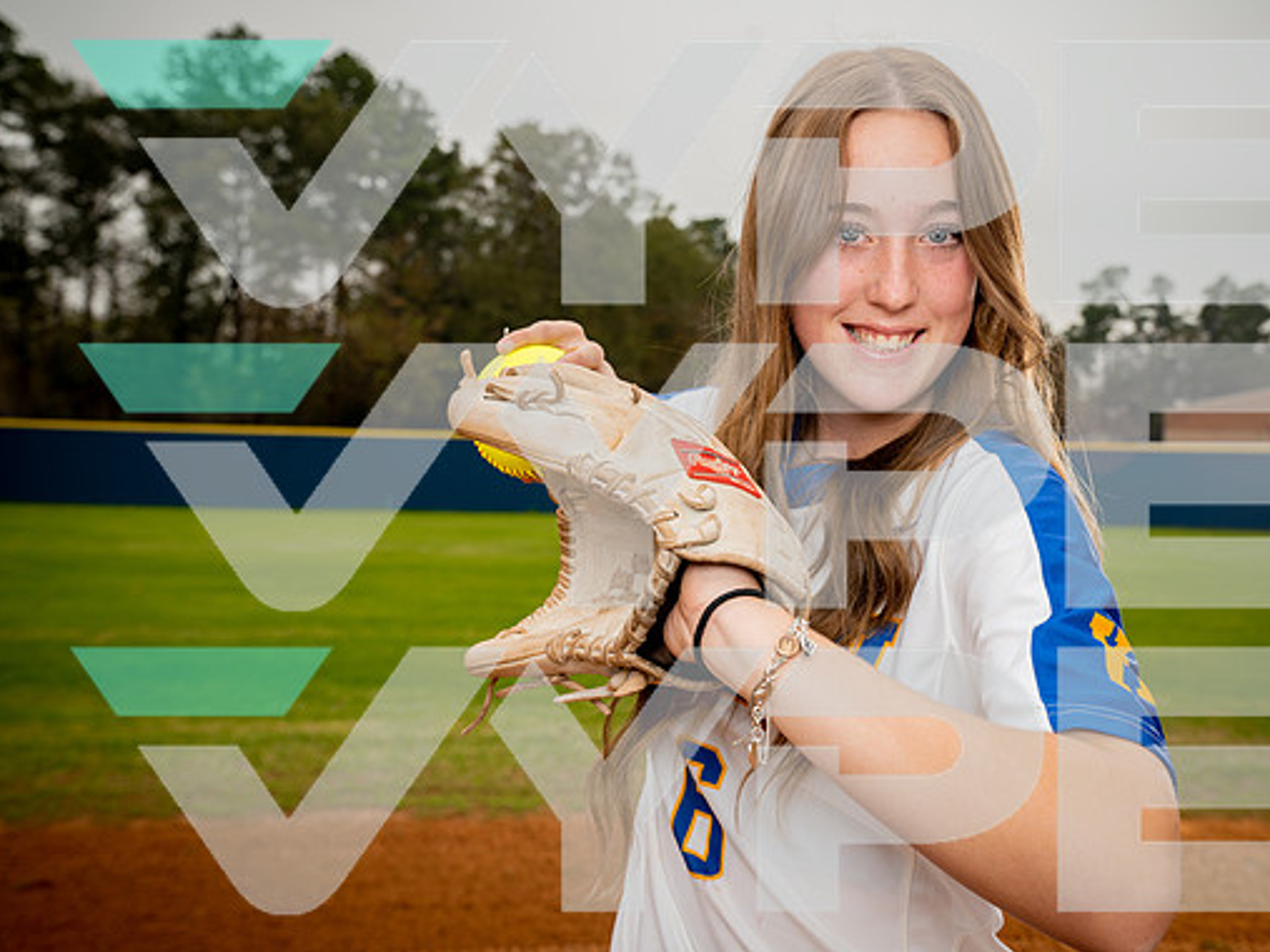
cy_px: 477
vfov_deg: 32.9
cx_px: 716
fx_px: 1614
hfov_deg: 42.9
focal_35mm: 44
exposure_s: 1/250
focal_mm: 40
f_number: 6.3
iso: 200
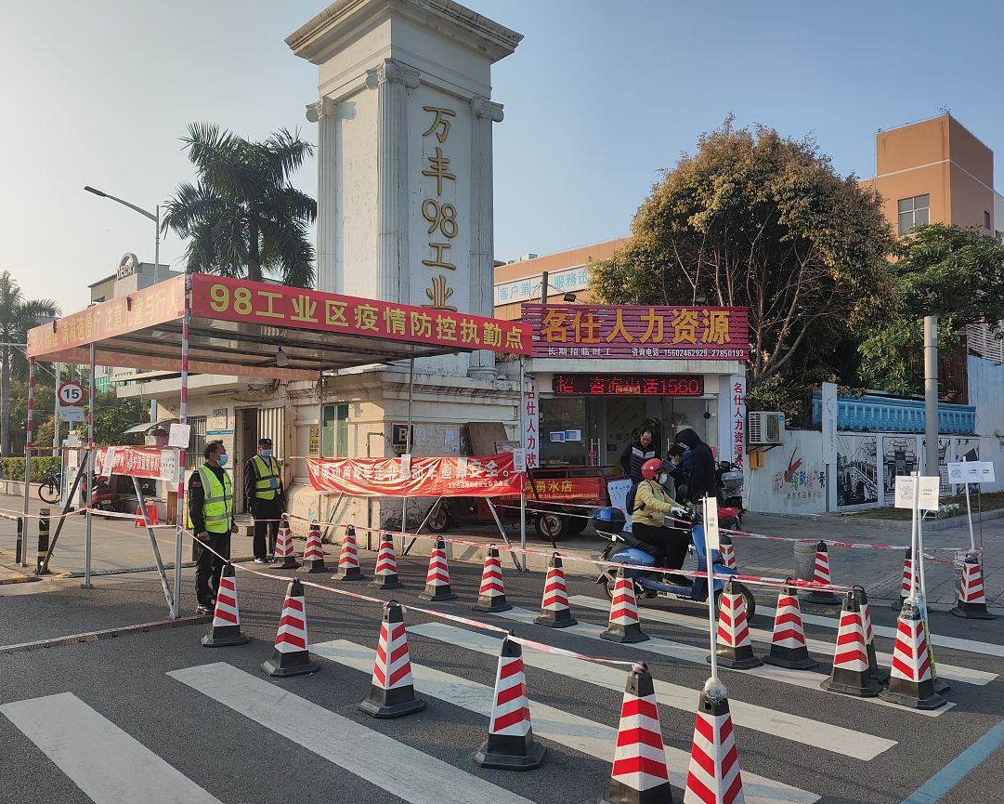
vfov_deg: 54.9
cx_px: 517
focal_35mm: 26
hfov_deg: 66.0
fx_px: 773
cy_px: 400
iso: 50
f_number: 1.85
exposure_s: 1/1827
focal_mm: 6.78
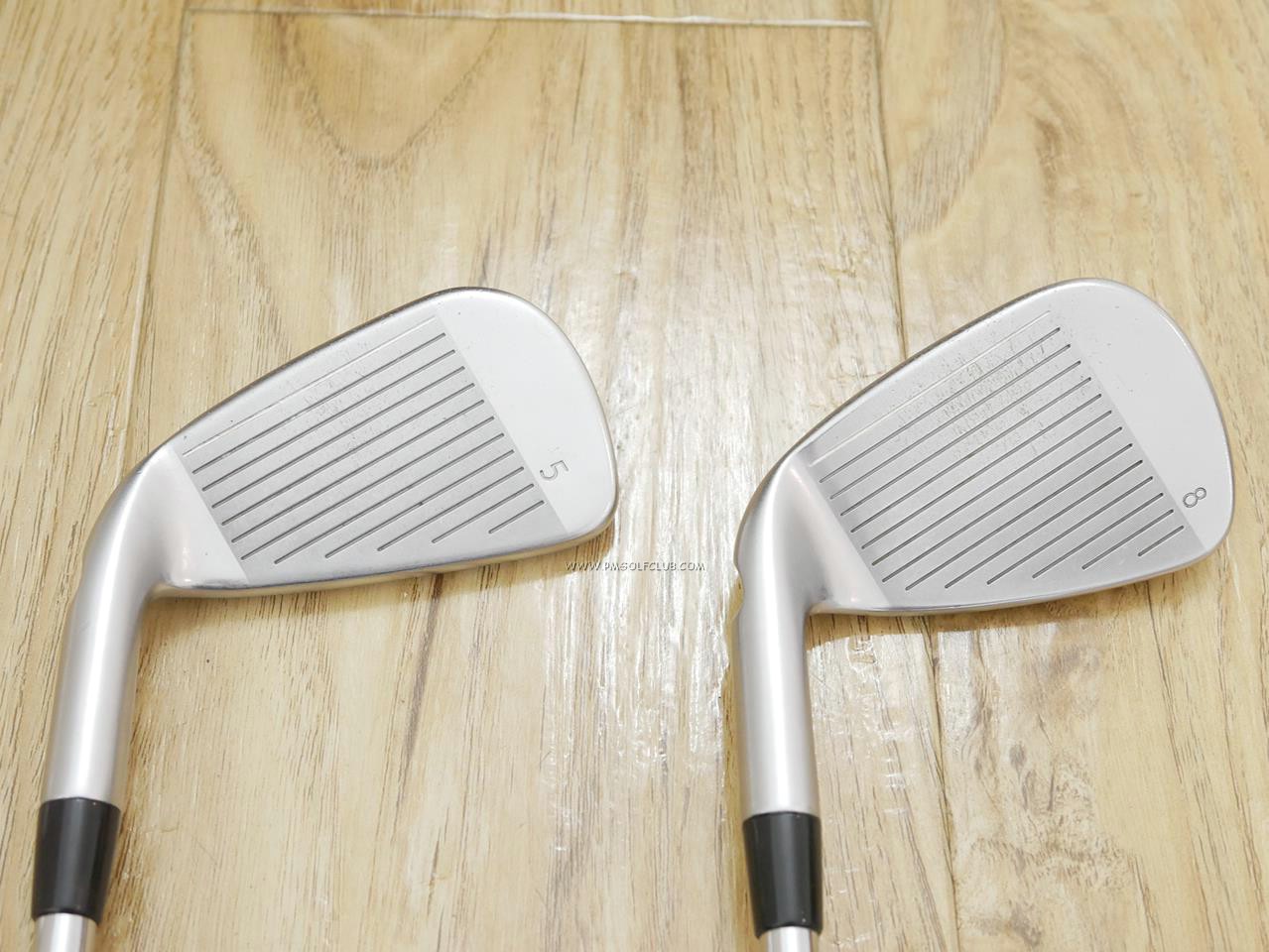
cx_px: 634
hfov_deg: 38.2
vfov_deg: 29.1
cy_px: 476
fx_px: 1833
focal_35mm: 50
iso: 1600
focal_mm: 25
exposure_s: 1/50
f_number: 4.5
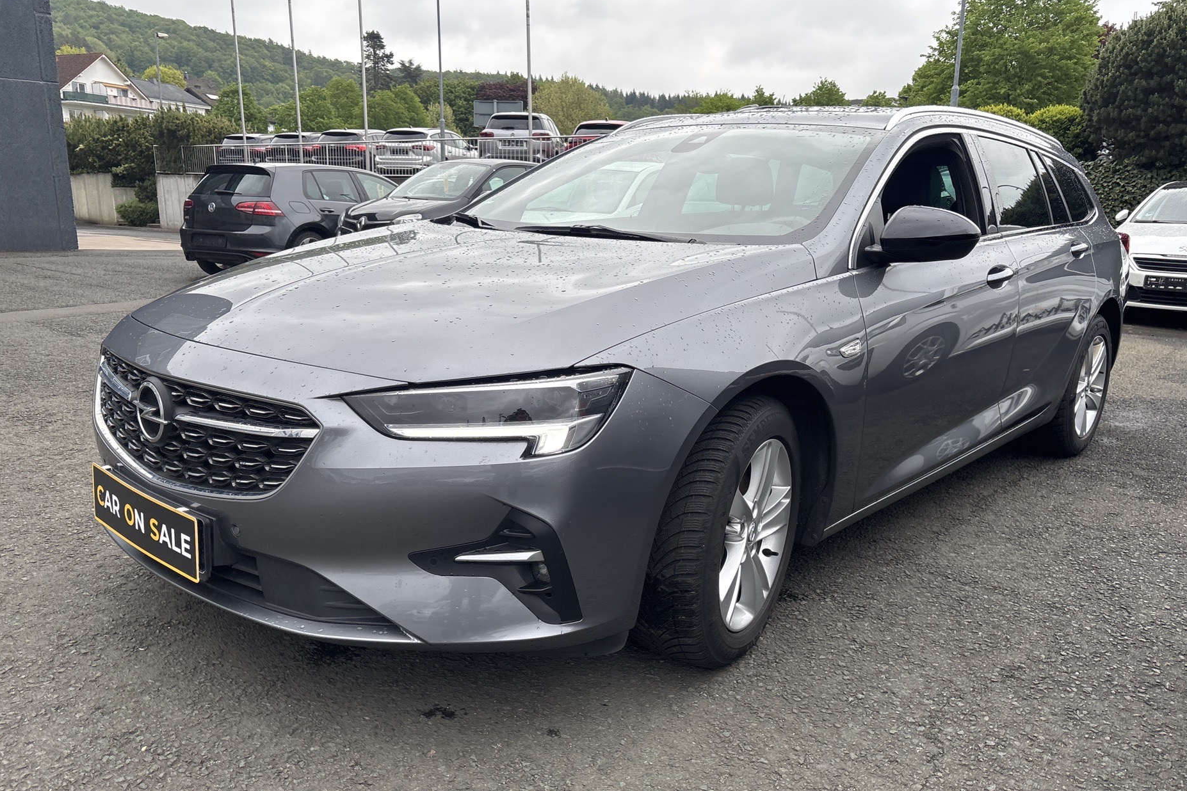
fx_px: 923
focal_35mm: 28
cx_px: 612
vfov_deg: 46.4
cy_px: 420
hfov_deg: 65.5
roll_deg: +1.0
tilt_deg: -12.7
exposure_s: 1/752
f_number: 1.6
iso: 50
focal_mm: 5.96
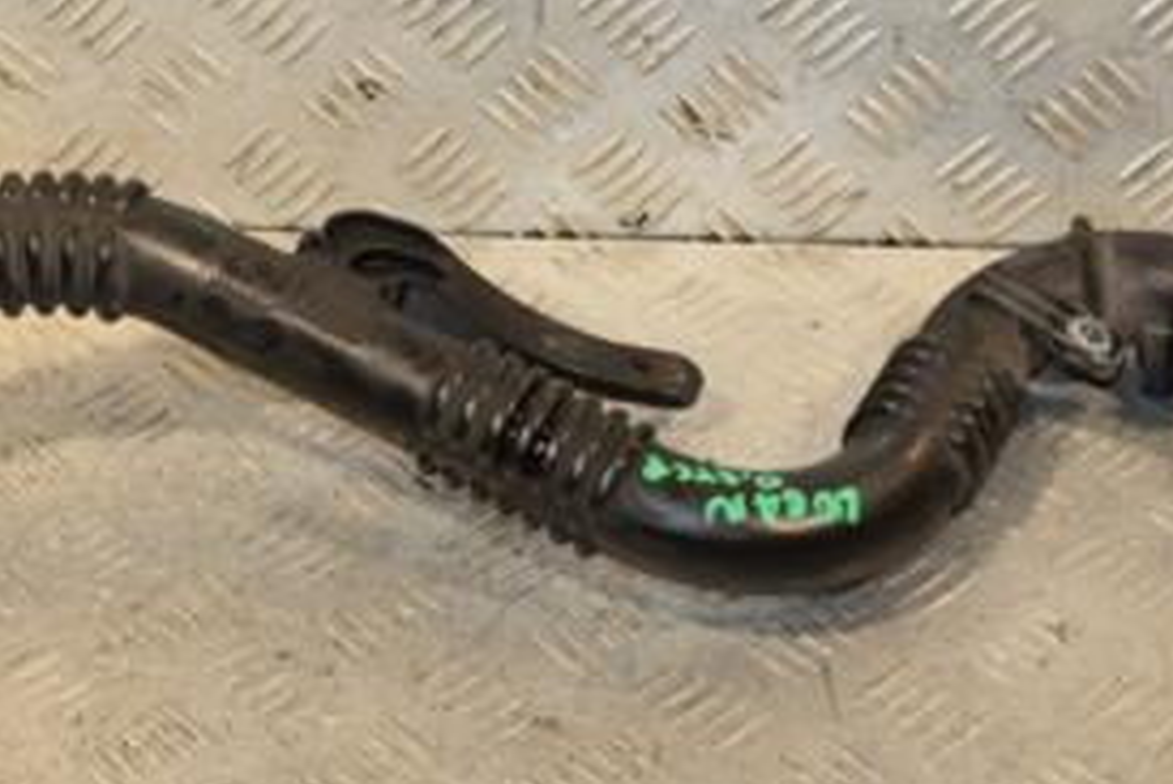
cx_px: 522
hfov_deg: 22.1
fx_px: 2999
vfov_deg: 14.9
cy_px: 368
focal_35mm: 92
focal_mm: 28
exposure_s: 1/200
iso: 800
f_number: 5.6
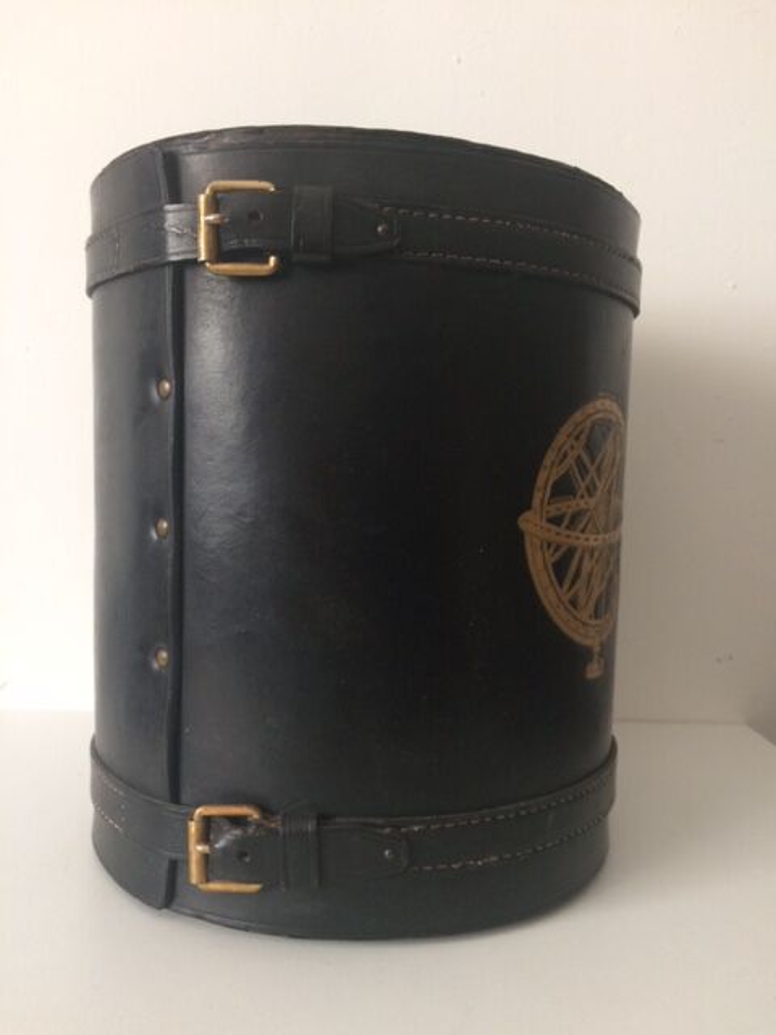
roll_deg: -0.4
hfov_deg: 48.2
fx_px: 867
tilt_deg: -6.8
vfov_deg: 61.7
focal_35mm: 29
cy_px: 518
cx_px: 388
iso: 125
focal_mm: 4.15
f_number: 2.2
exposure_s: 1/33
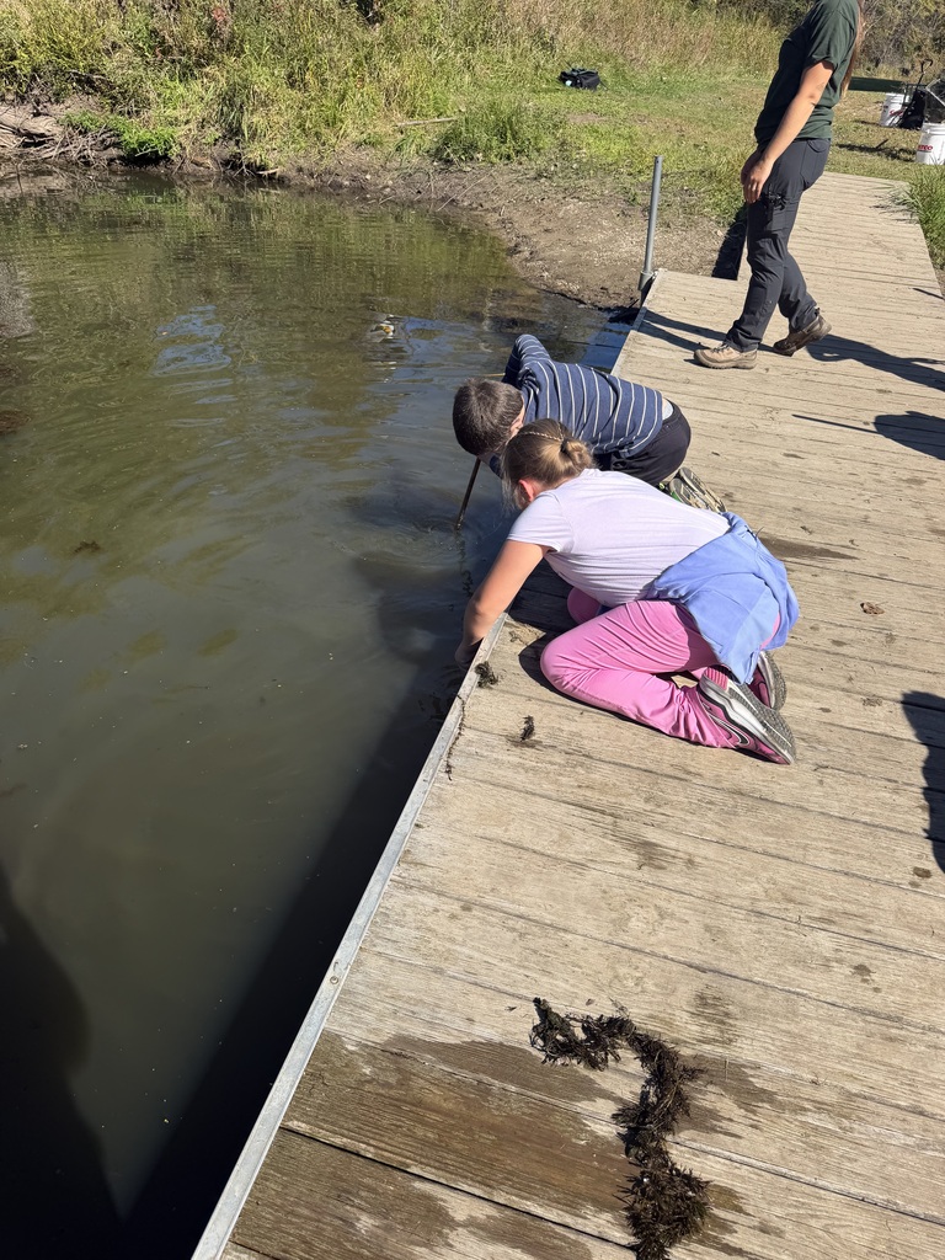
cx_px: 472
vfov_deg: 71.6
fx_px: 874
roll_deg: -4.5
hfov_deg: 56.8
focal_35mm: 24
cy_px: 630
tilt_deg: -33.1
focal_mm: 6.76
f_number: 1.78
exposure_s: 1/3953
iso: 80
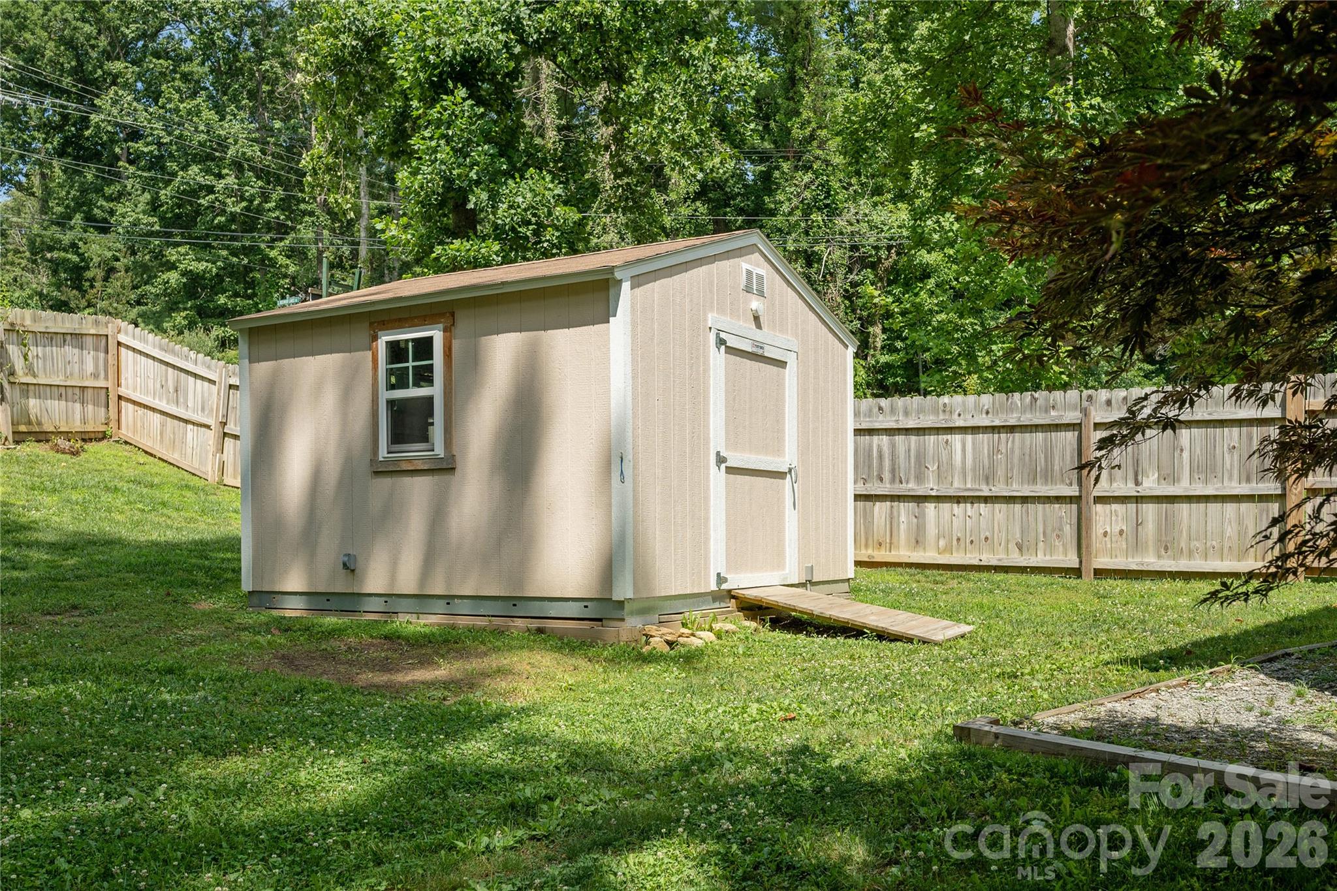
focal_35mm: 30
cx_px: 668
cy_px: 446
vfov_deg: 43.6
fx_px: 1114
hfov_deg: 61.9
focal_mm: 30
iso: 320
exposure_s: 1/800
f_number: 7.1
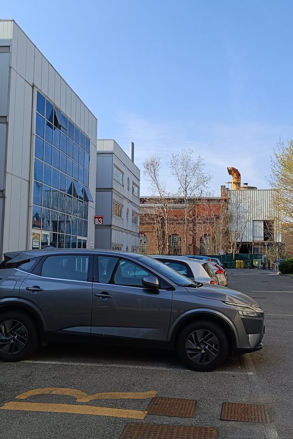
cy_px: 220
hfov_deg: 38.3
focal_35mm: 34
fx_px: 415
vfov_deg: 55.8
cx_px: 202
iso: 57
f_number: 1.88
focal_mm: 5.59
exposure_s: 1/1290
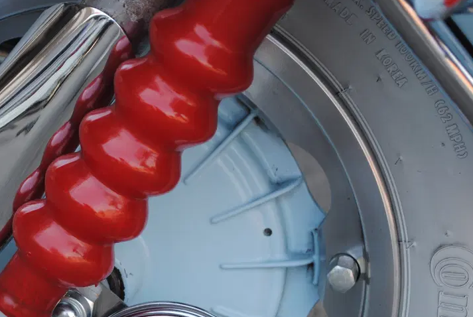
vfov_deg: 11.3
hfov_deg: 16.8
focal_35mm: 121
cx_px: 100
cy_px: 242
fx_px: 1592
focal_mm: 48
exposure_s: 1/100
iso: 200
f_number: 5.6
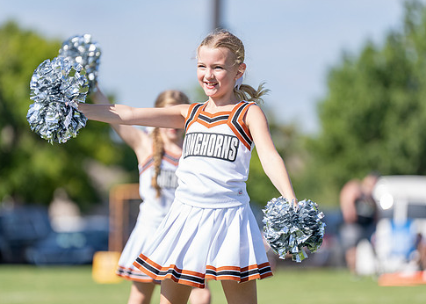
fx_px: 3084
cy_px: 169
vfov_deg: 5.6
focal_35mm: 255
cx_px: 211
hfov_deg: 7.9
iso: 125
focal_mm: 200
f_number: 2.8
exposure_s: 1/1250
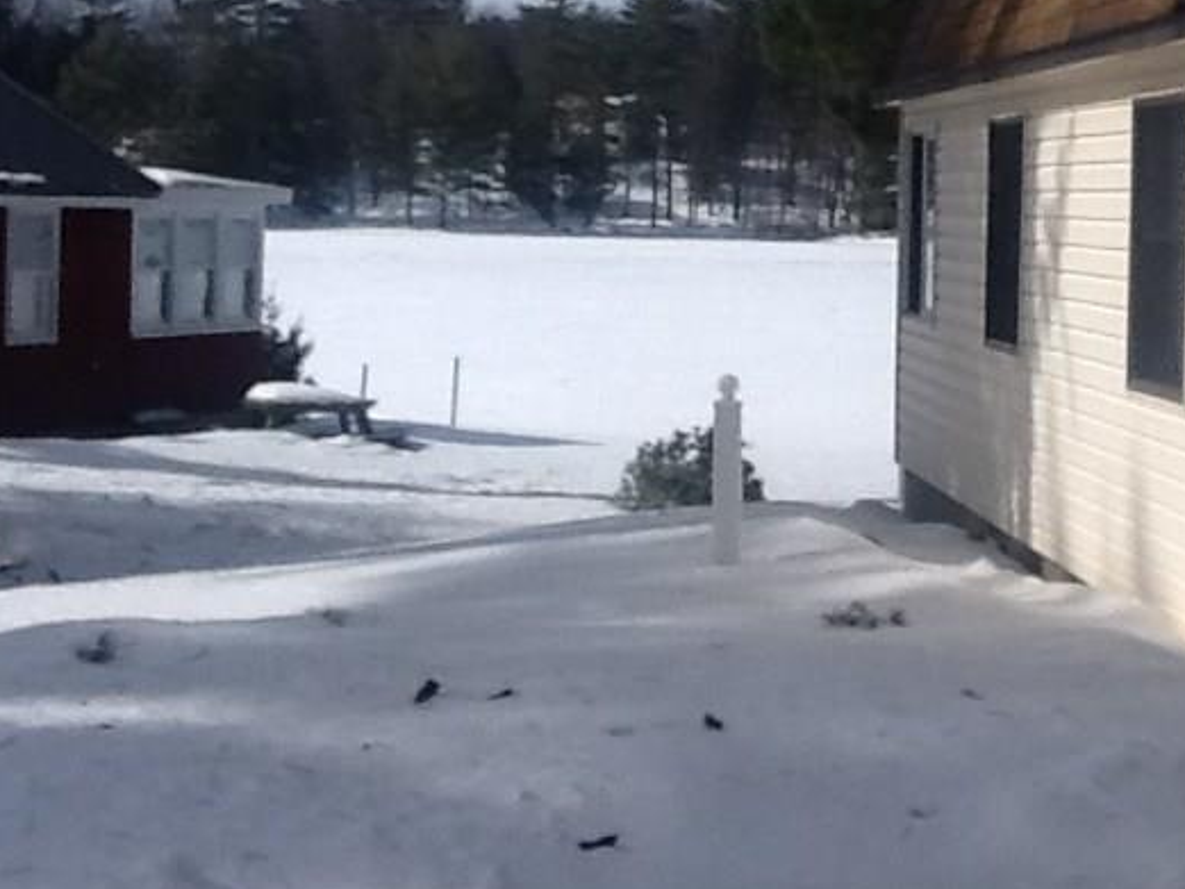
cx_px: 923
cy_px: 246
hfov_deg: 23.8
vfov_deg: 18.1
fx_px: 2773
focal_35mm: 81
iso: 40
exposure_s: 1/3344
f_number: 2.4
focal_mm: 2.03
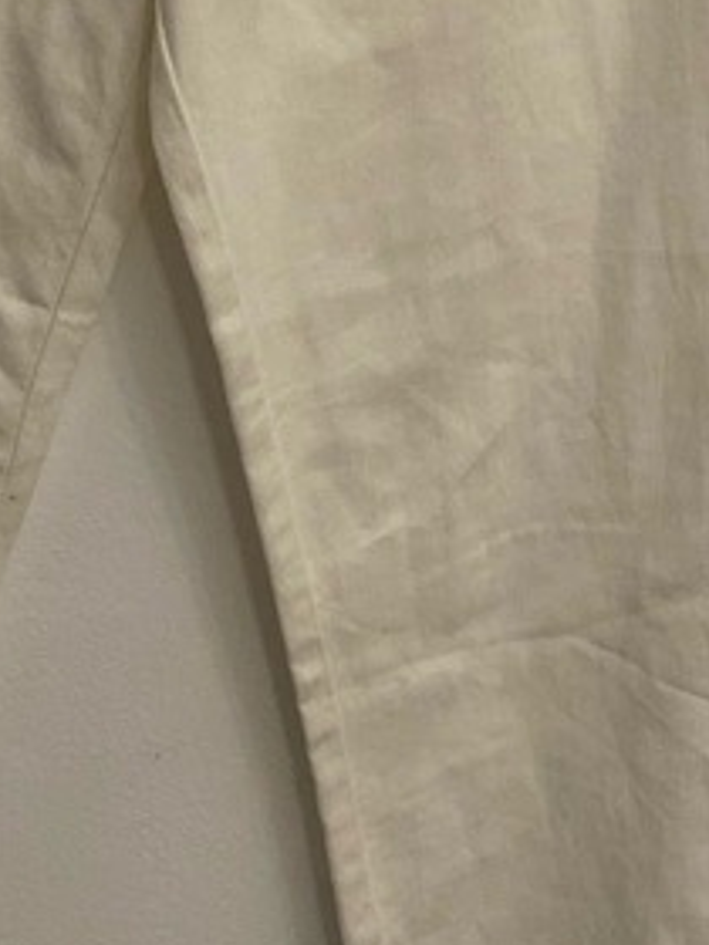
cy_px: 142
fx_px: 2540
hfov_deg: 15.8
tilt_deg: -15.9
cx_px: 206
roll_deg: -5.0
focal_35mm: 93
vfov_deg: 20.8
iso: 320
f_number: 1.8
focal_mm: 4.25
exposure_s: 1/50
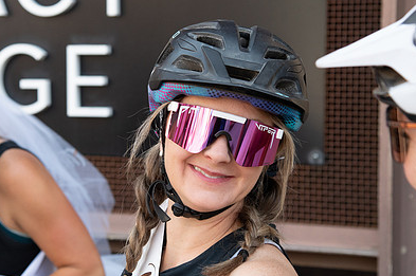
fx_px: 1443
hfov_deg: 16.3
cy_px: 109
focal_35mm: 125
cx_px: 87
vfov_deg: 10.9
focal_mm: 66
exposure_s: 1/500
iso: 1250
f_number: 5
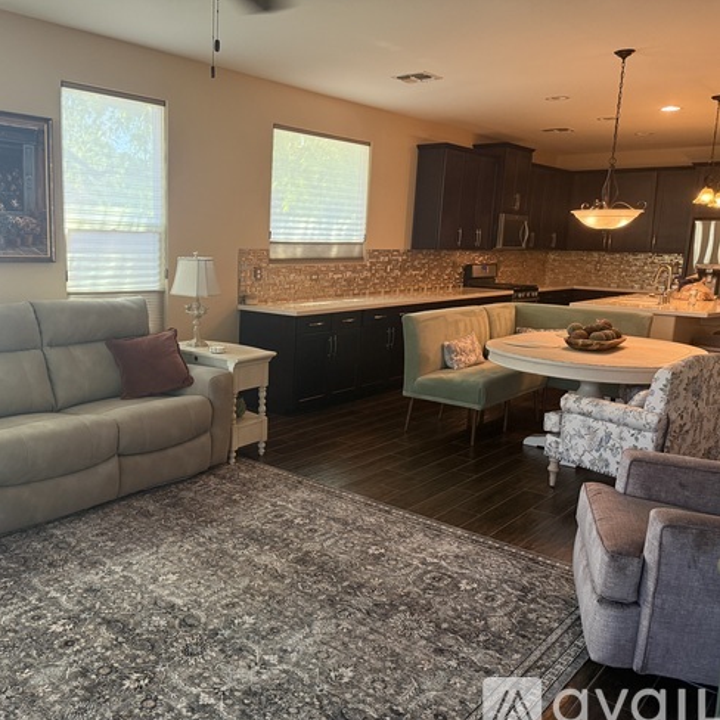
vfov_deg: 55.6
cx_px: 229
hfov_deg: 54.3
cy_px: 367
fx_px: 682
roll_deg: -1.3
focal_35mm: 29
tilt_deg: -9.3
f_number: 1.78
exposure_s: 1/60
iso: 320
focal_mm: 6.76
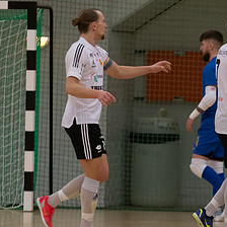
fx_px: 4288
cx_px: 290
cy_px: 157
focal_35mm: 578
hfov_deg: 3.0
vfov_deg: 3.0
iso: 640
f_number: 2.8
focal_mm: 175
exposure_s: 1/800
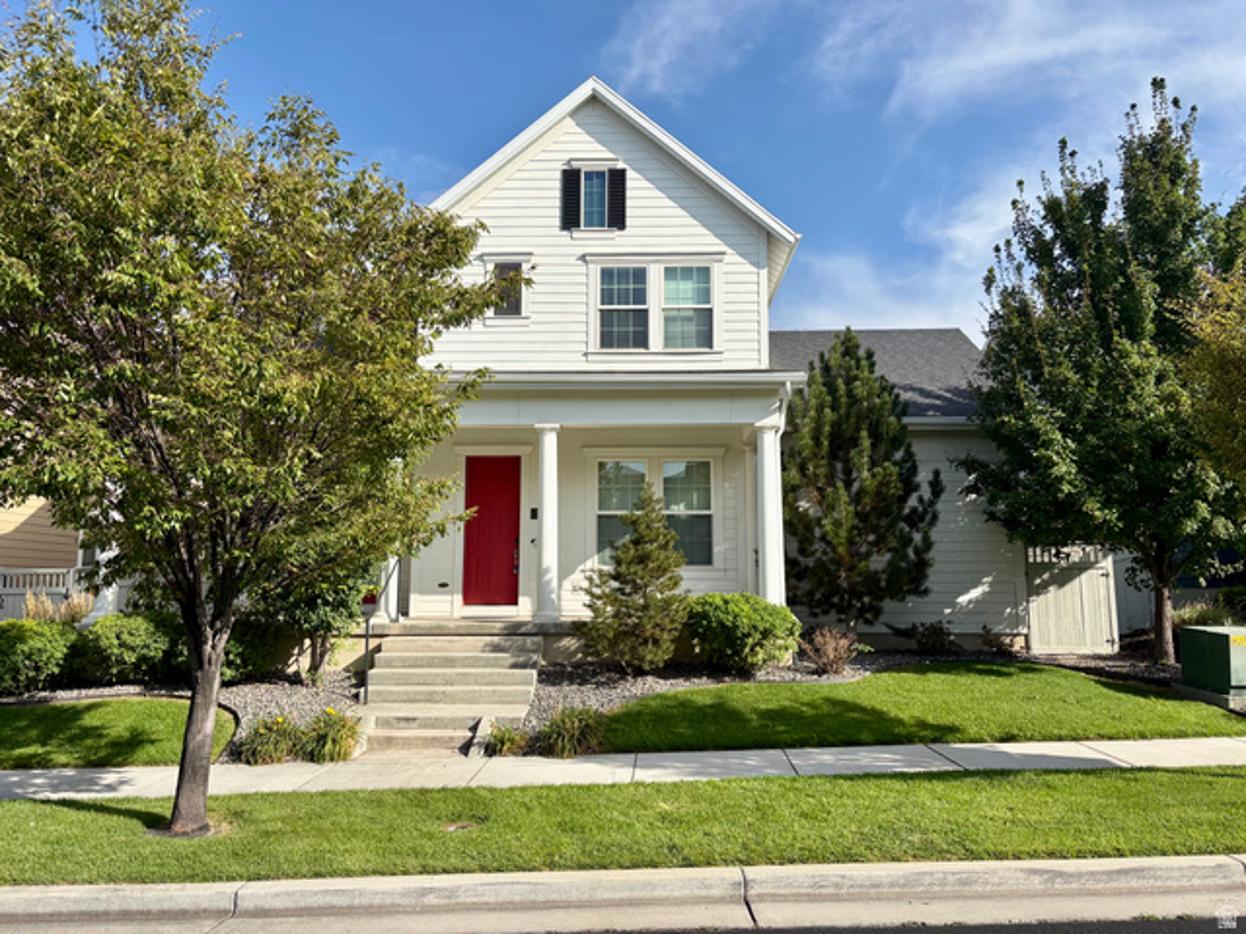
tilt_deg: +7.5
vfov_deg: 53.1
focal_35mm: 26
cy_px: 467
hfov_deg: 67.3
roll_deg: +0.6
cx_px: 623
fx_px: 936
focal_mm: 5.96
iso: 50
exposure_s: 1/3125
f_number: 1.6
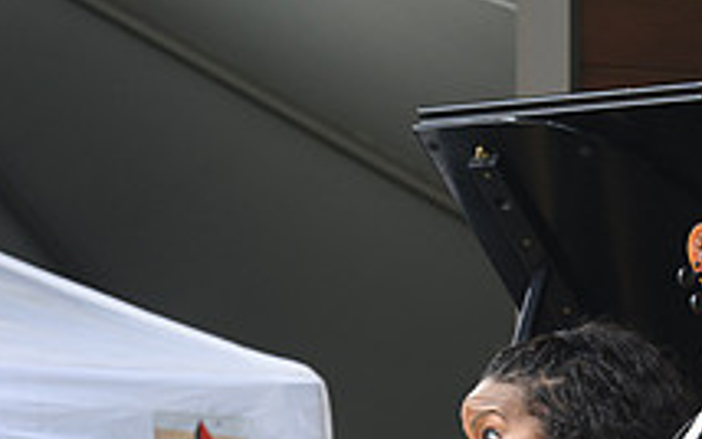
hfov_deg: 4.9
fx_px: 8193
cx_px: 341
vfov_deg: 3.1
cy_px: 685
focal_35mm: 428
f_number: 8
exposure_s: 1/500
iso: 1600
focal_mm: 200
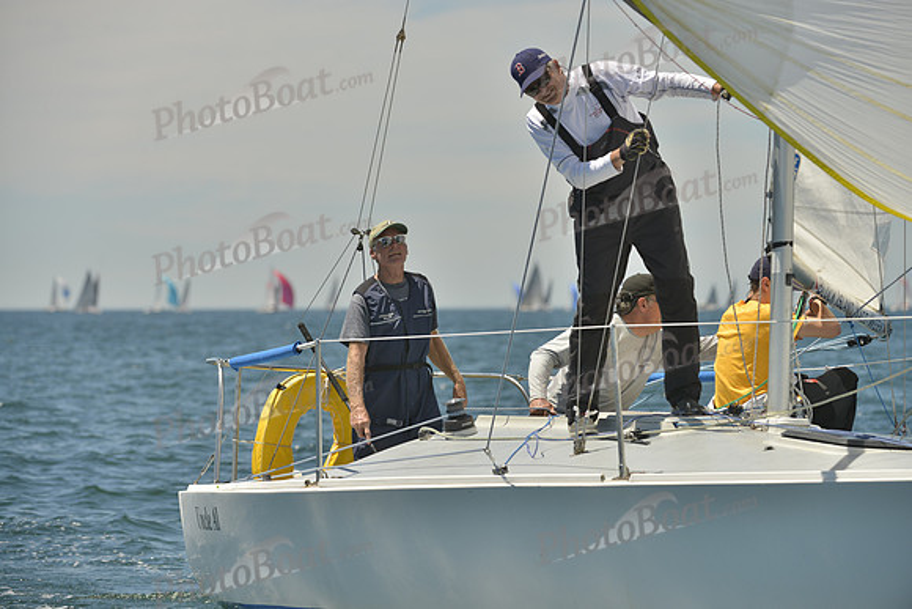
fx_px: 5321
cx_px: 456
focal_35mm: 210
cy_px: 304
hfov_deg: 9.8
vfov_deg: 6.5
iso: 280
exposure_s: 1/1600
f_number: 6.3
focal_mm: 210
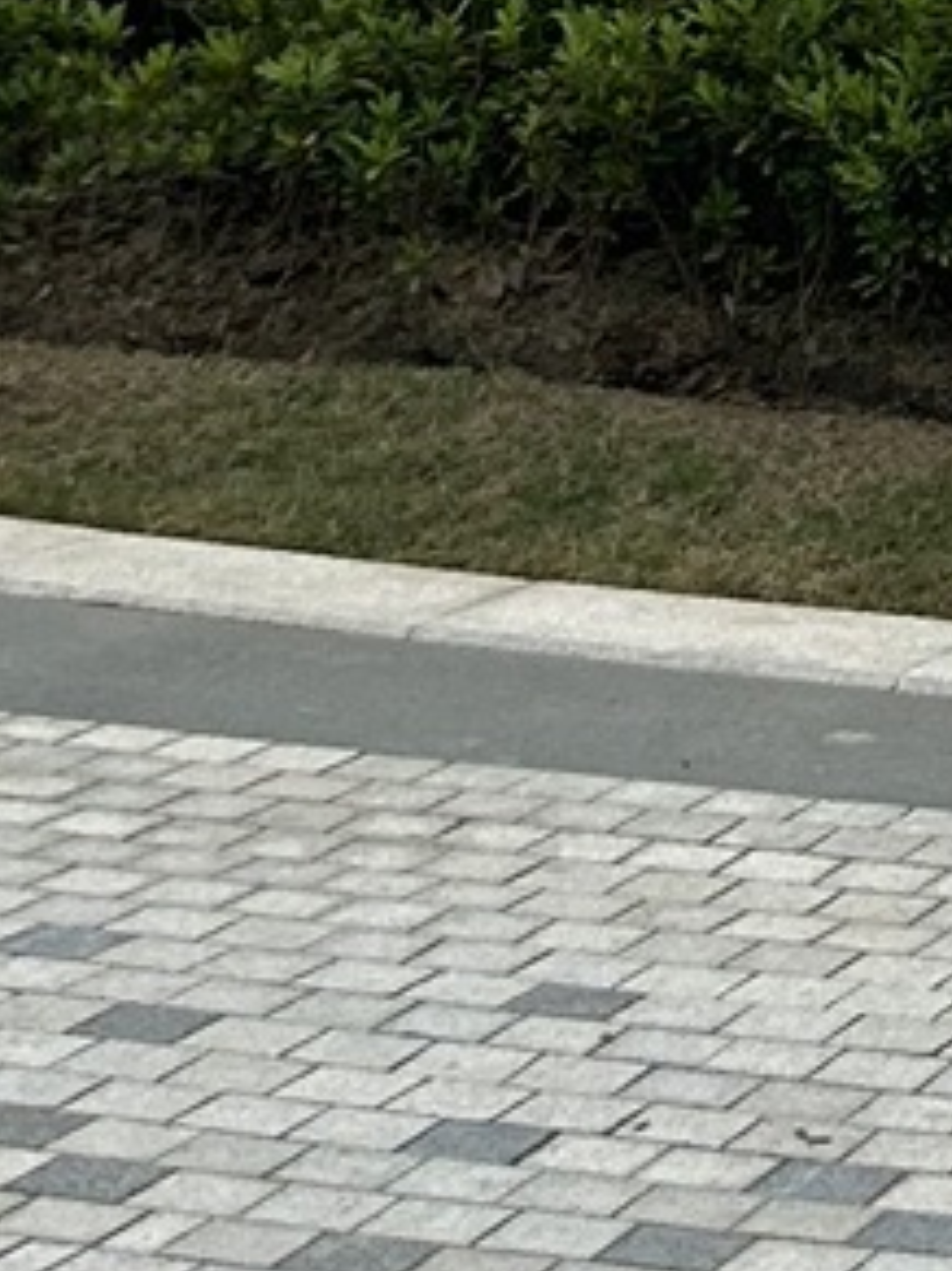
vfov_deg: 10.2
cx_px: 1773
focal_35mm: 179
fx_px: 6569
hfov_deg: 8.0
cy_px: -1288
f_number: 1.5
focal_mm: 5.7
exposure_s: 1/4115
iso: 50
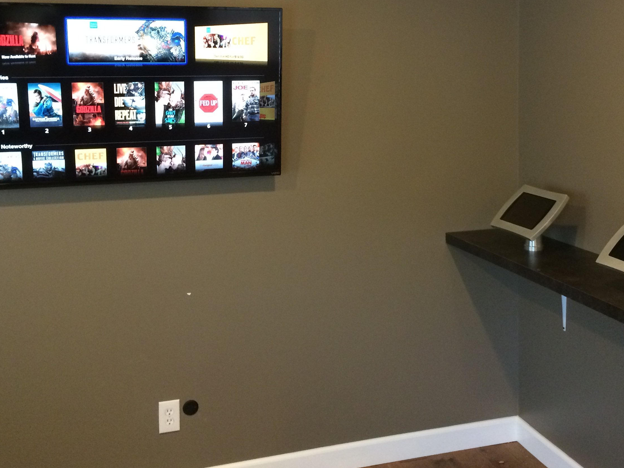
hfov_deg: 42.8
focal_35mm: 44
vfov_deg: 32.5
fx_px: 793
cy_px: 145
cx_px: 370
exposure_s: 1/30
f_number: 2.2
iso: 250
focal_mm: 4.12
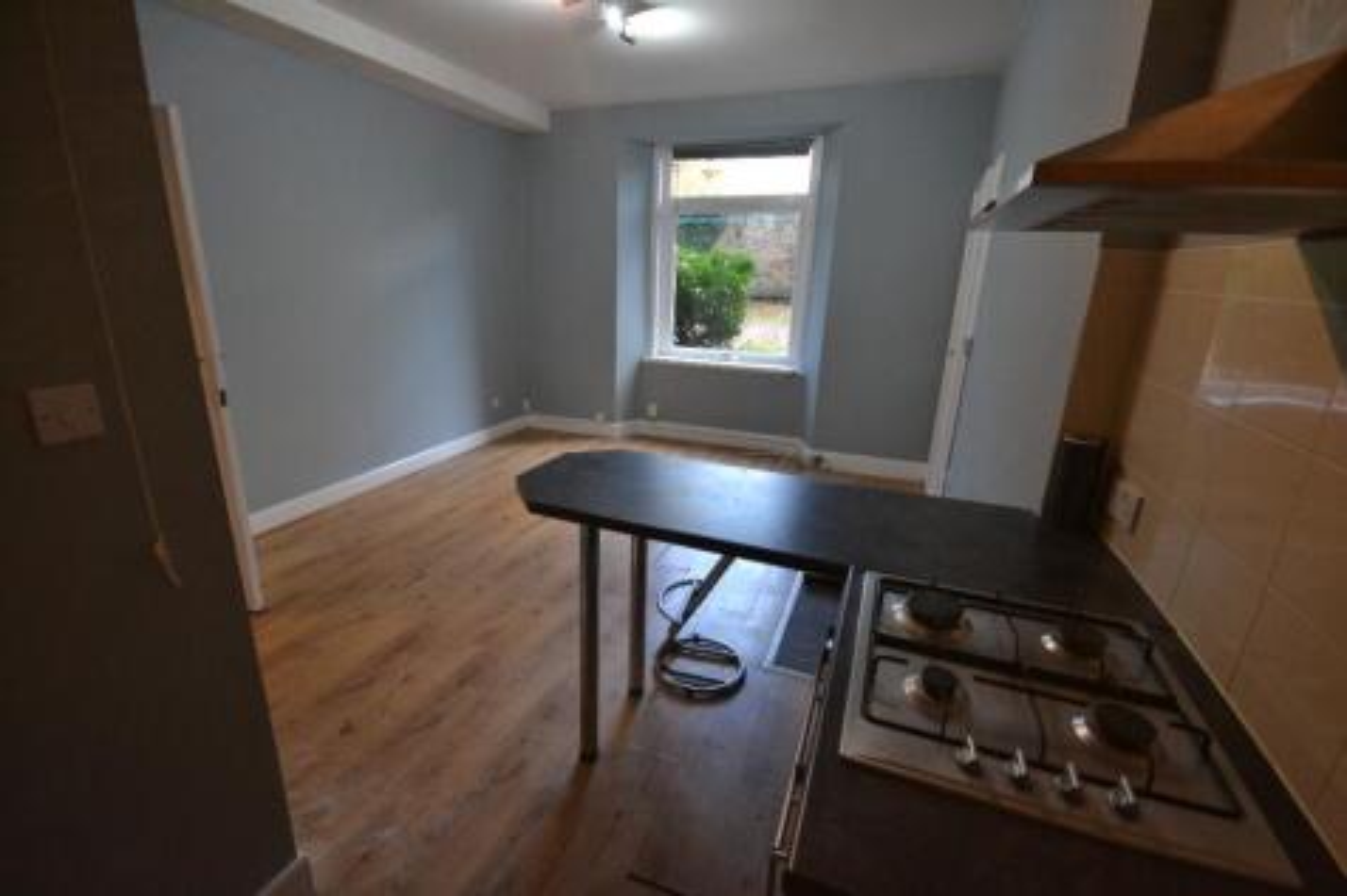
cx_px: 674
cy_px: 448
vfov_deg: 77.3
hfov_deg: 100.4
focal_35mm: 15
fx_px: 561
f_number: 4
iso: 1250
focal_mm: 10
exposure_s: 1/60
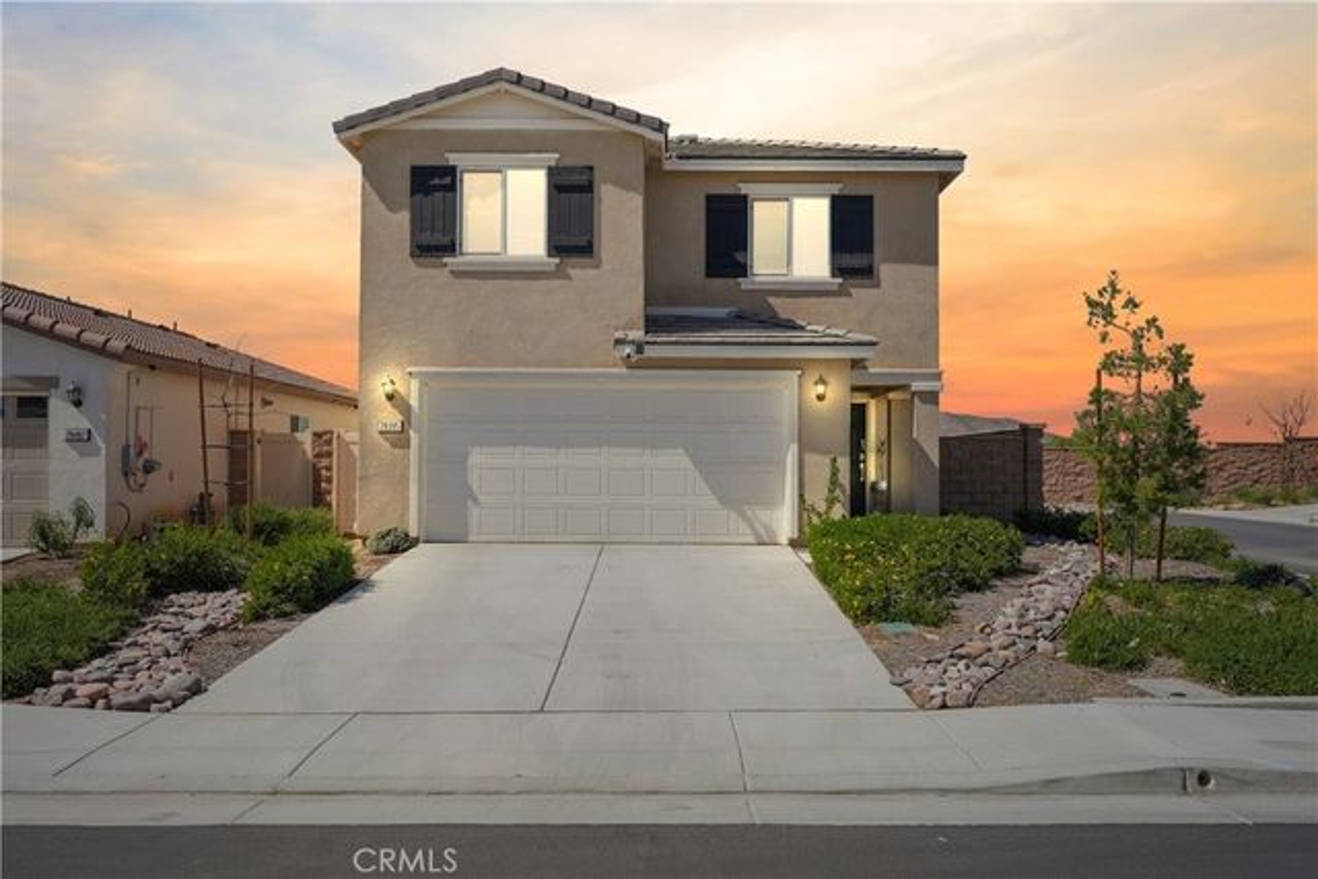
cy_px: 440
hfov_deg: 62.8
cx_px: 659
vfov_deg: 44.3
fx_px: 1080
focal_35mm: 30
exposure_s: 1/125
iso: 100
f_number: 11
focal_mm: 29.5
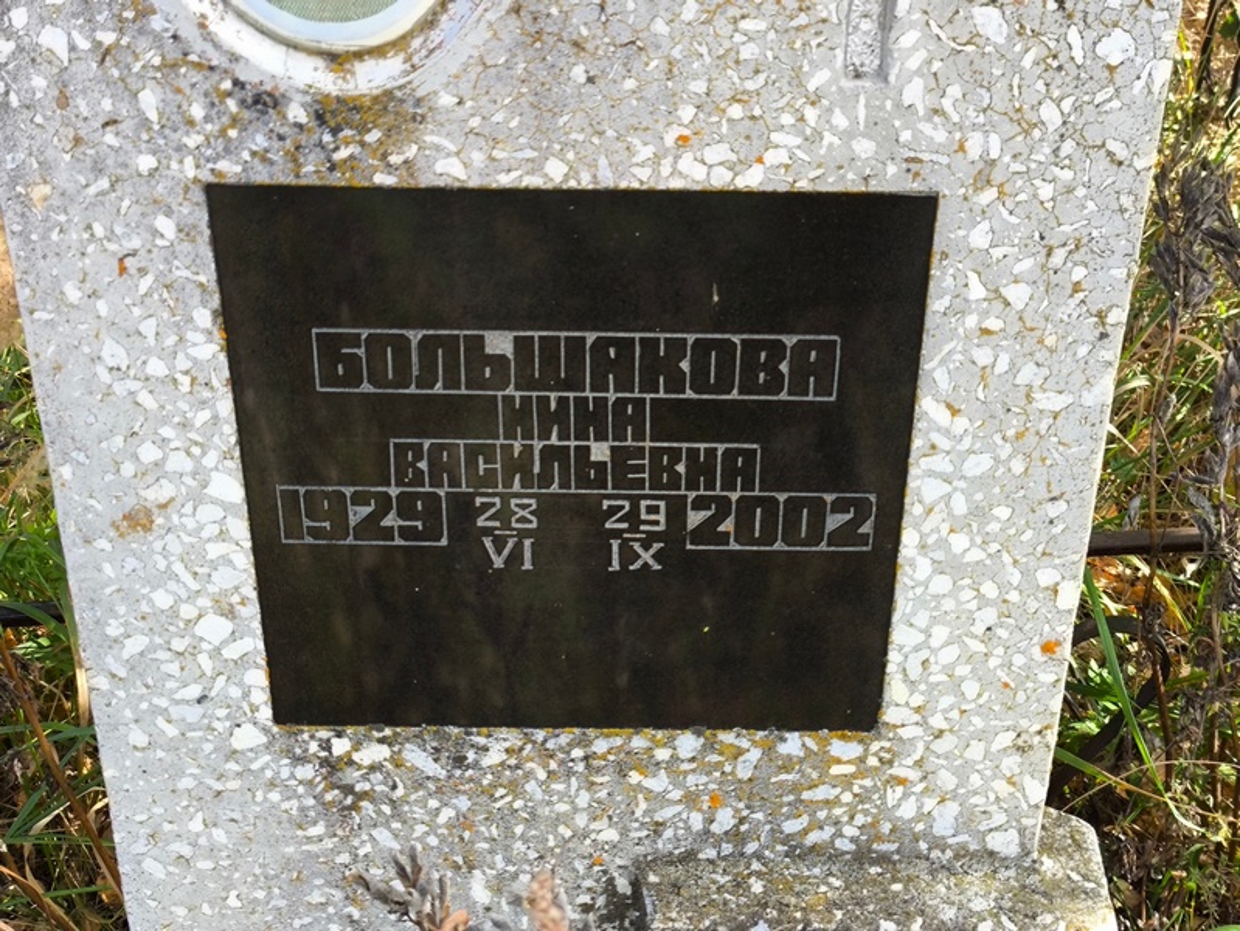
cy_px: 466
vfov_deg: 29.1
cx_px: 620
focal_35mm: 50
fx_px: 1792
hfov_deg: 38.2
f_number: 1.7
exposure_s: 1/207
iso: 50
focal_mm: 4.71
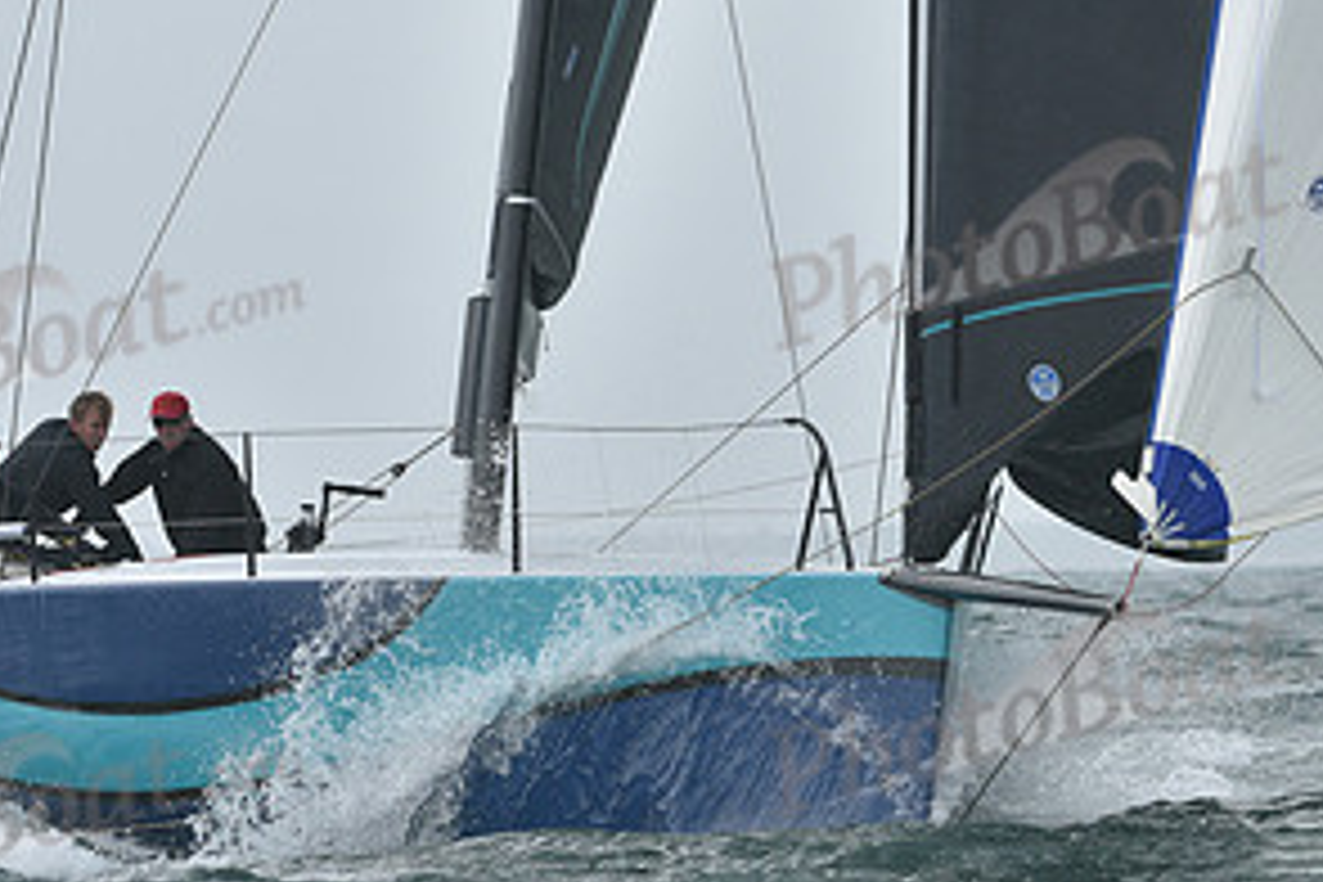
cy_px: 529
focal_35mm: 474
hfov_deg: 4.3
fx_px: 17418
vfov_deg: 2.9
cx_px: 540
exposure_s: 1/1000
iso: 320
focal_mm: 240
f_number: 6.3
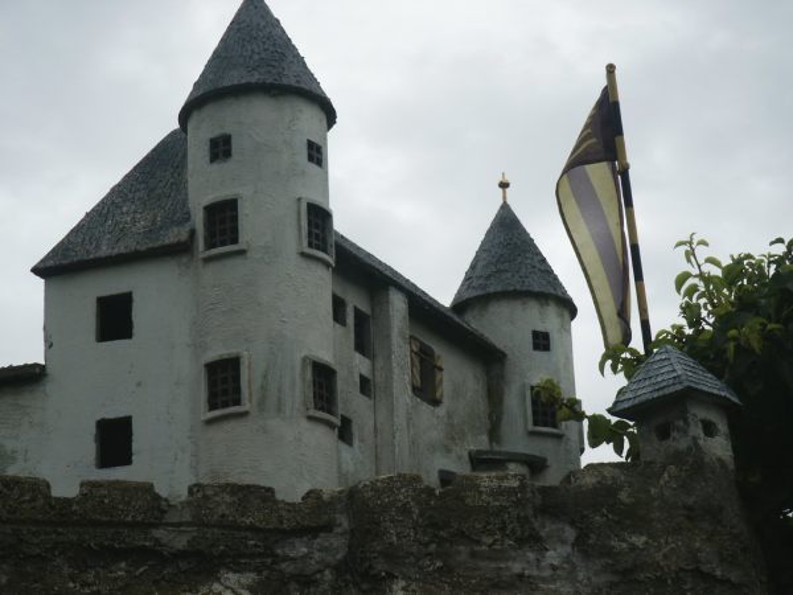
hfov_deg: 14.9
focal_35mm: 132
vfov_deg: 11.2
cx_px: 396
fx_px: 3024
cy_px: 298
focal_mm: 26.97
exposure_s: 1/180
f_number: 8
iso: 64
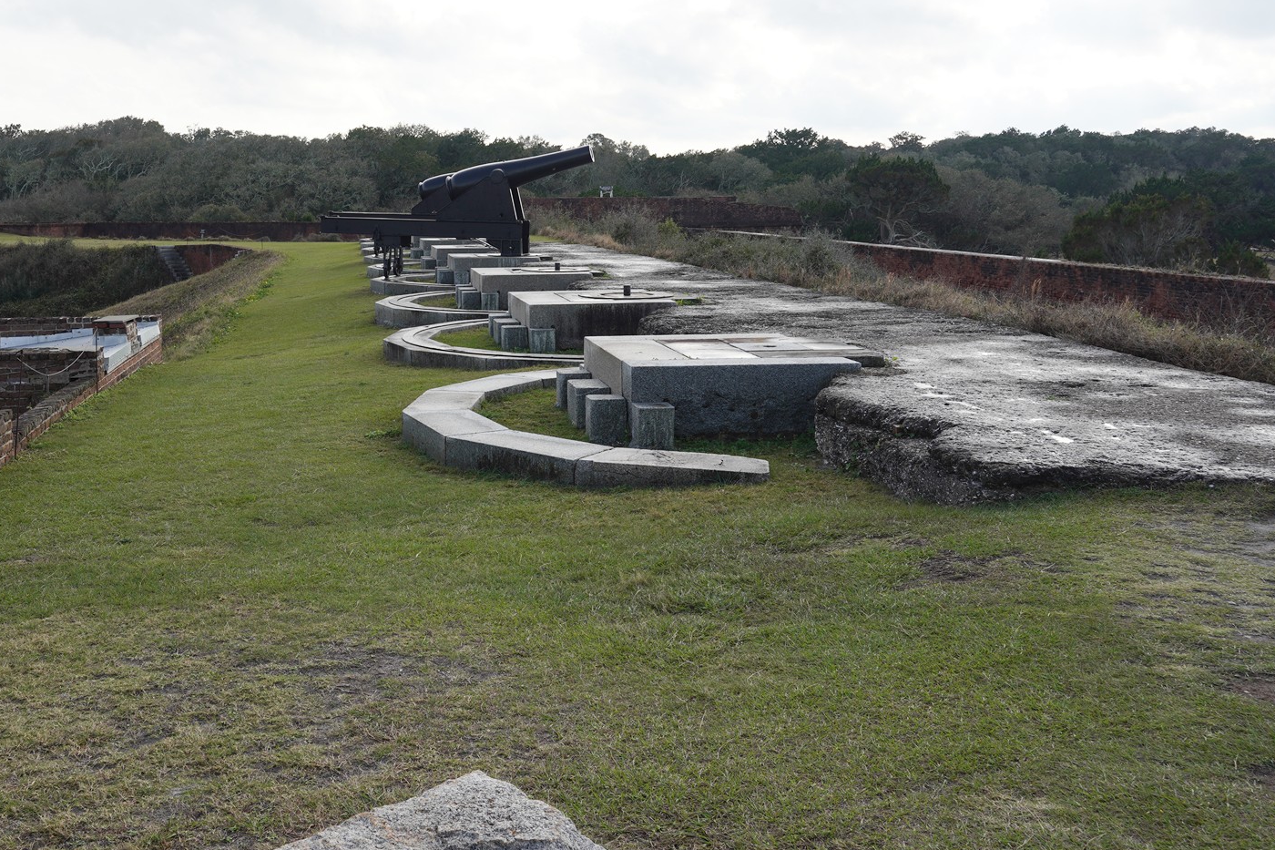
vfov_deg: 33.1
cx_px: 392
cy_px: 283
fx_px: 1416
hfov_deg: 47.4
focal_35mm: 40
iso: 100
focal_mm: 28
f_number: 11
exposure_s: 1/100
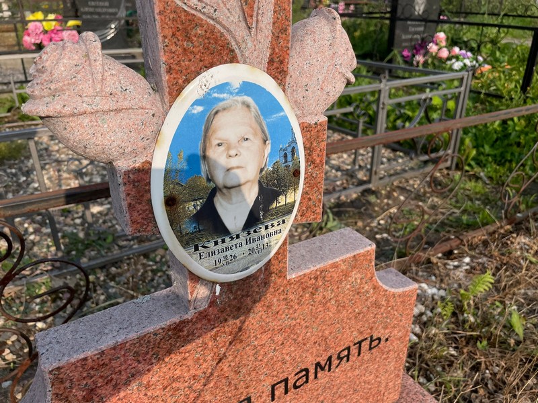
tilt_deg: -26.6
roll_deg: -1.8
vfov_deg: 53.1
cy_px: 202
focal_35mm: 26
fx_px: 404
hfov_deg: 67.3
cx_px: 269
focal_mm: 4.2
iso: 32
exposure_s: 1/5051
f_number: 1.6
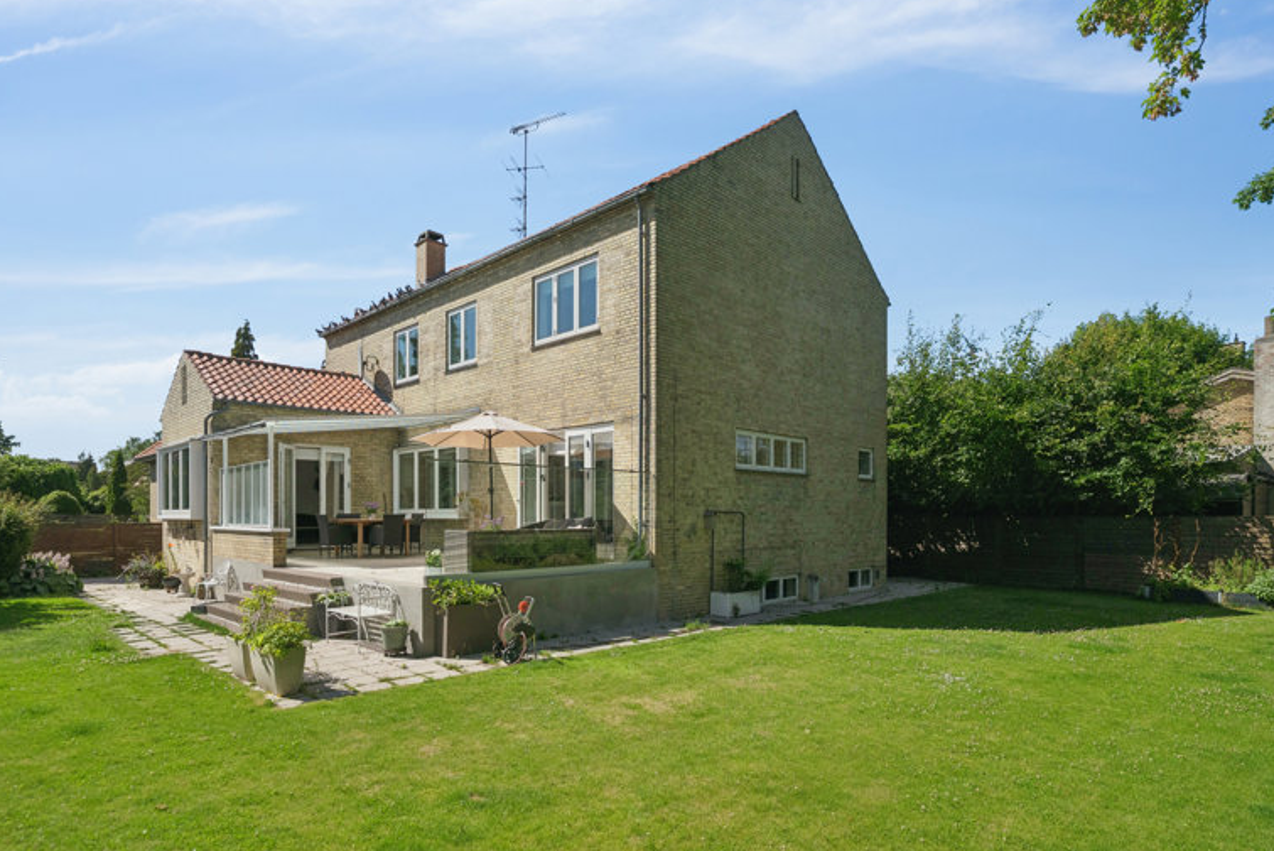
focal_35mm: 18
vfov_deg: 67.4
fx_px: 637
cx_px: 614
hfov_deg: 89.9
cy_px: 438
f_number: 5.6
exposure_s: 1/3200
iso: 320
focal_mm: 17
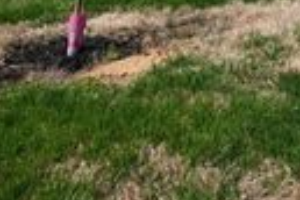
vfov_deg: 18.8
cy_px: -99
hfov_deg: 25.8
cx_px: 414
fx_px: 533
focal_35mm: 64
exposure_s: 1/1000
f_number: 5.6
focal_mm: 16.5
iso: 140
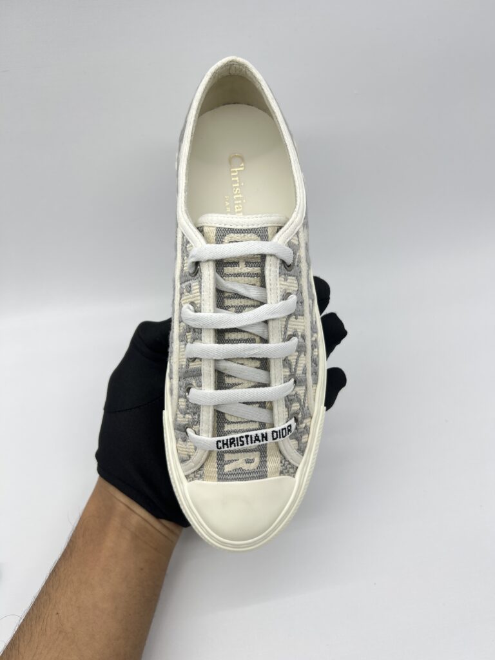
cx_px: 248
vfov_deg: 67.3
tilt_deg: -49.7
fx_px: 496
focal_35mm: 26
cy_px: 330
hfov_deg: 53.1
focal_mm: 5.7
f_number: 1.5
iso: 32
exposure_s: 1/131
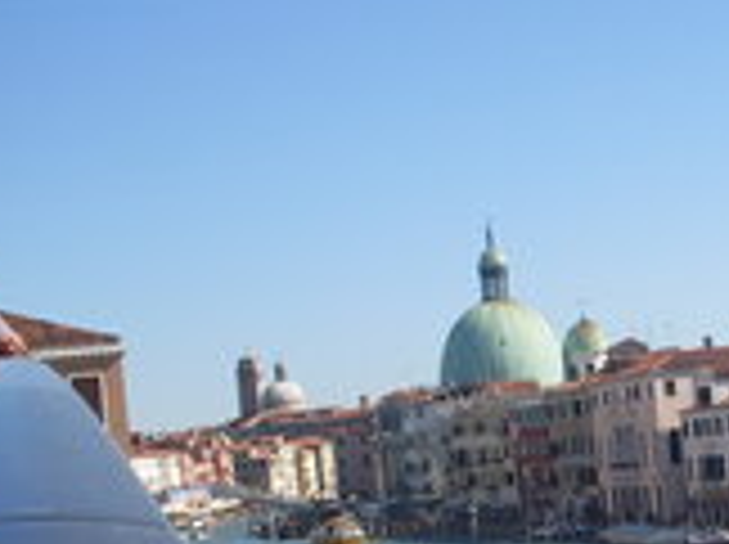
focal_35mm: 94
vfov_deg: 15.5
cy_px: 517
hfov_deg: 19.9
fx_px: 1977
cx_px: 828
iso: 80
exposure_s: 1/180
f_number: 8.4
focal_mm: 6.3
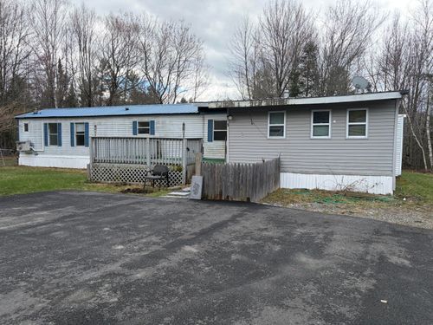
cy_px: 162
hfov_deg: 67.3
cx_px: 216
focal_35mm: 26
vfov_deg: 53.1
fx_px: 325
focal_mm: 5.96
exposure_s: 1/1550
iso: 64
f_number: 1.6
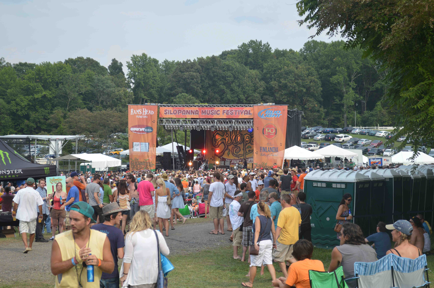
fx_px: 994
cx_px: 217
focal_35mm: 82
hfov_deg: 24.6
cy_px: 144
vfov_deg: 16.5
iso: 100
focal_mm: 55
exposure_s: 1/160
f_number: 6.3
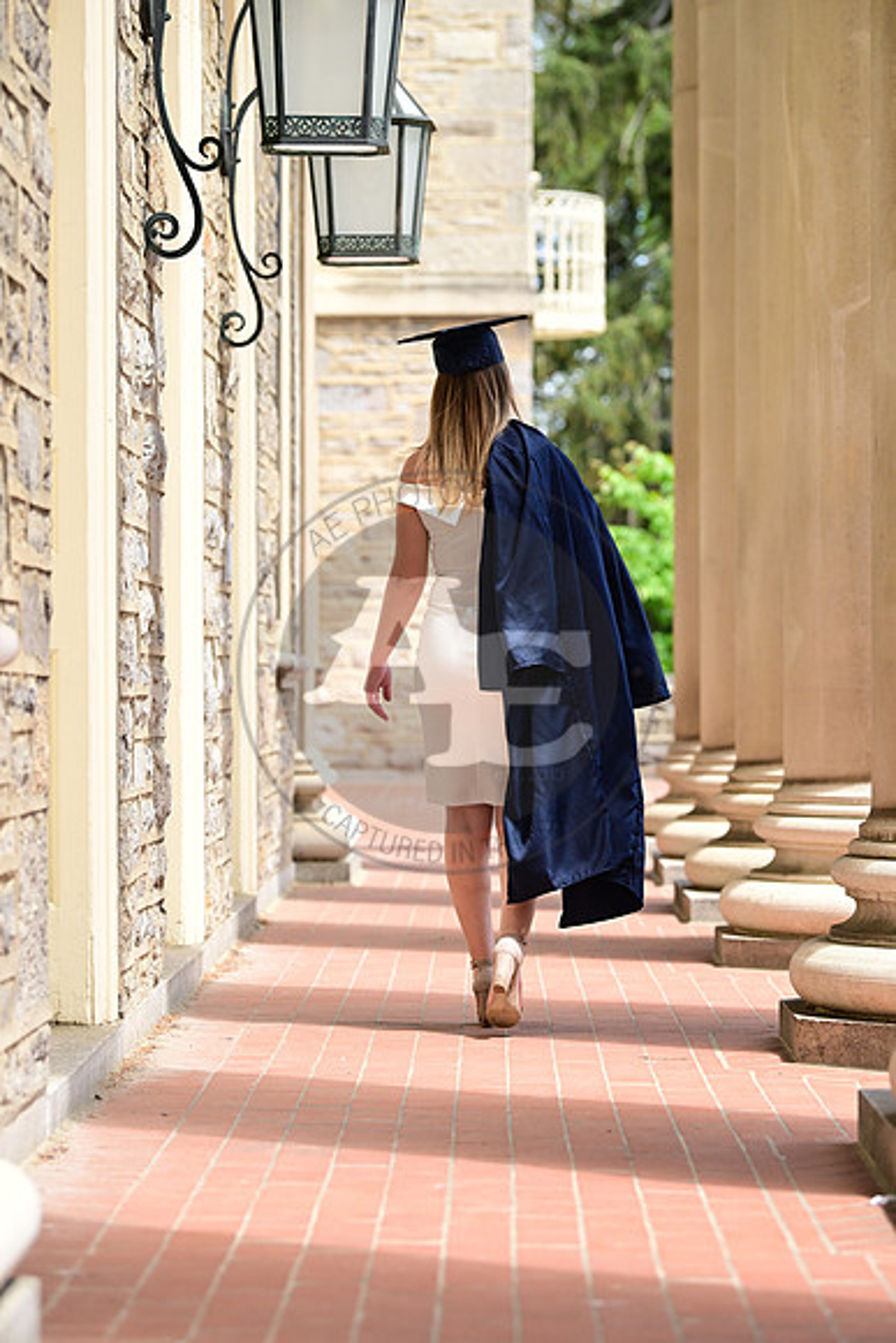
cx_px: 448
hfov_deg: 11.0
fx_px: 4664
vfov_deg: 16.4
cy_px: 672
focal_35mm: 125
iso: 1250
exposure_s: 1/2500
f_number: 4.5
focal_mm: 125
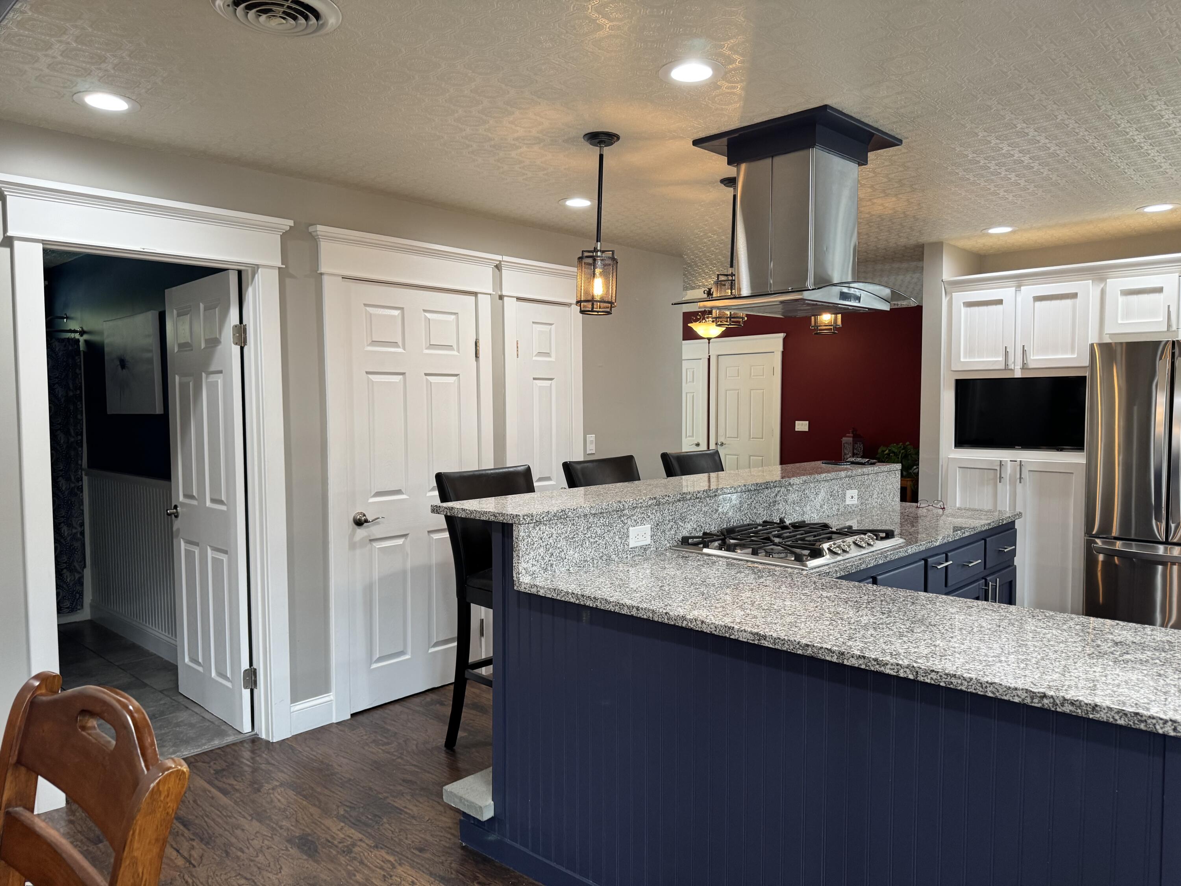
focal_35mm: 24
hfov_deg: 71.6
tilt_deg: -4.4
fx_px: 819
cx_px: 590
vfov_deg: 56.8
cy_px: 443
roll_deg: -0.1
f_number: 1.78
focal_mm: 6.76
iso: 200
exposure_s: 1/120
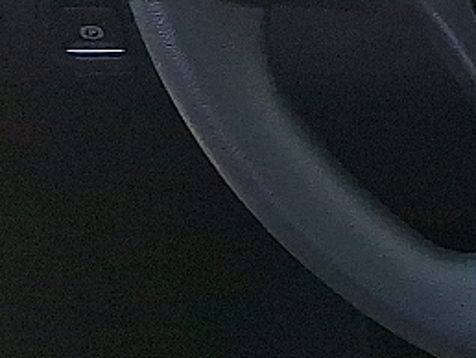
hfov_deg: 11.9
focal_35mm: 155
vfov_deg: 9.6
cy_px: 179
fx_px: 2133
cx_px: 806
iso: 30
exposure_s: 1/435
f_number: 1.8
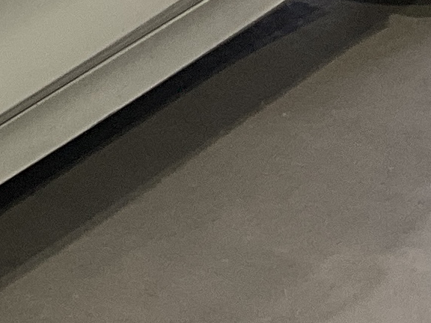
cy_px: -51
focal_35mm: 203
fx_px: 2528
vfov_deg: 7.3
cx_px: -747
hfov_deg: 8.5
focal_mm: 3
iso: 50
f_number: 1.8
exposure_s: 1/120
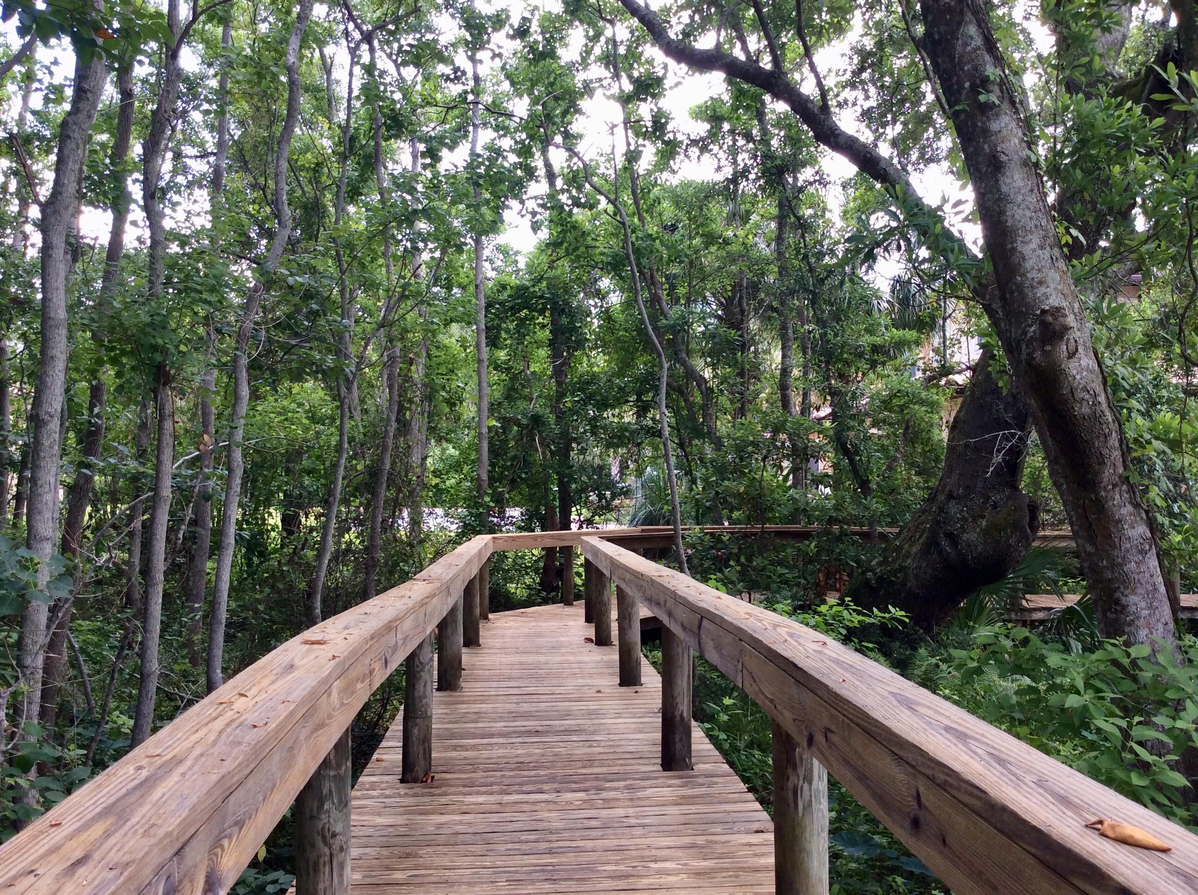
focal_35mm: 32
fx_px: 1106
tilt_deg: +0.7
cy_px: 448
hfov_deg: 56.9
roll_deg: -0.2
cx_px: 599
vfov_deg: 44.1
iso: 32
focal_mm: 3.3
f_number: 2.4
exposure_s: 1/135
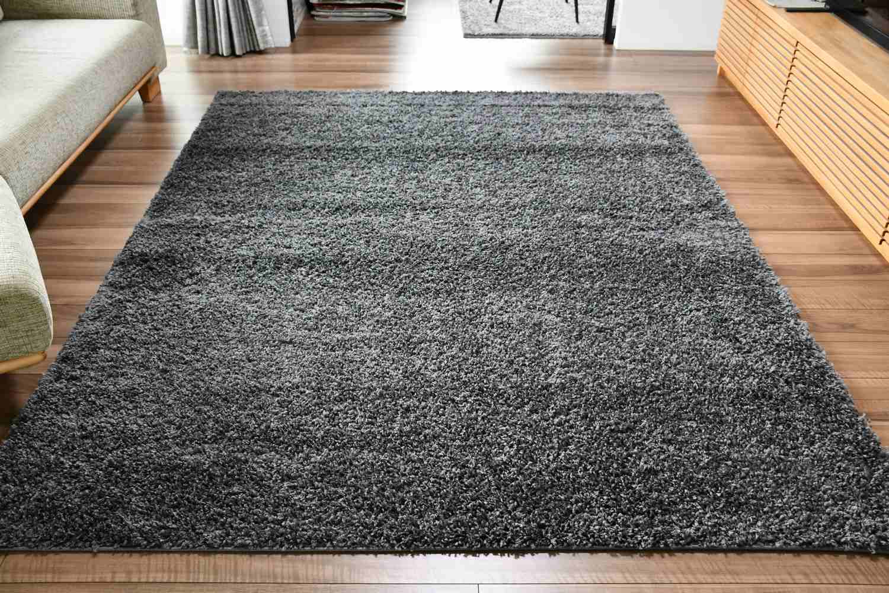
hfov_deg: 57.2
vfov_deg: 40.0
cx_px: 444
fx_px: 815
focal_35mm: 33
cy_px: 296
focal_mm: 22
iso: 1800
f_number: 3.5
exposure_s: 1/125
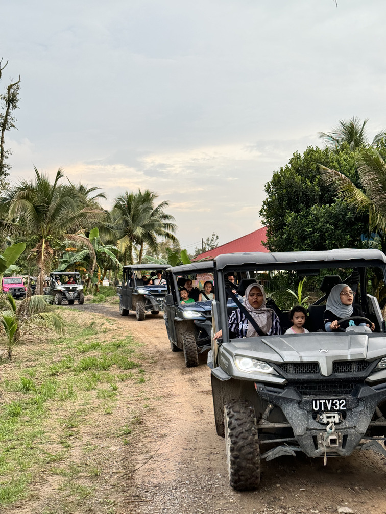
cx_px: 193
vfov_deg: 39.7
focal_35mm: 48
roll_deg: -0.6
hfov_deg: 30.3
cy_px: 257
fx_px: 714
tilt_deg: -0.2
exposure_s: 1/135
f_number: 1.78
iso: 64
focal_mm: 6.76
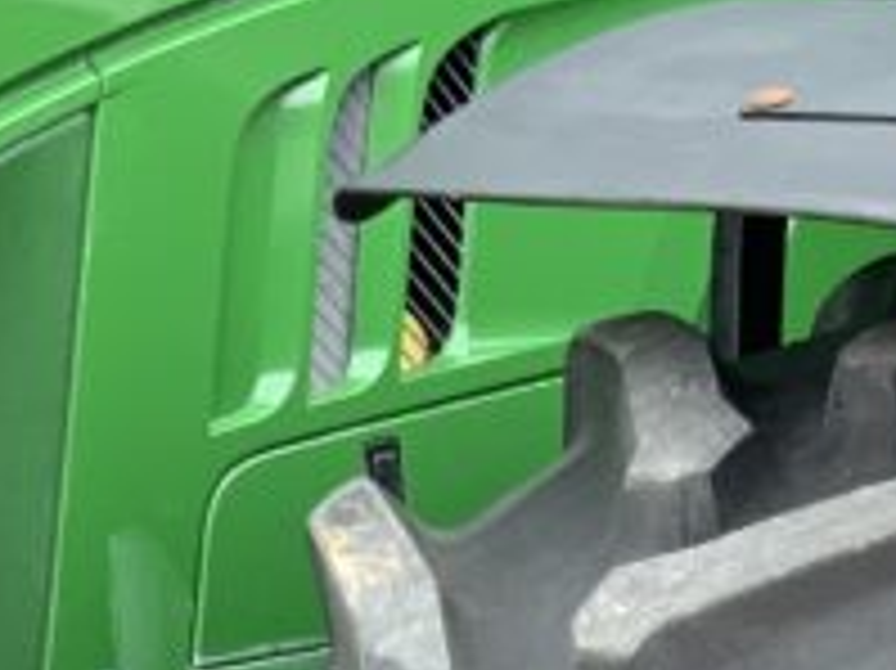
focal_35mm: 149
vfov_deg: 9.0
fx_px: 3854
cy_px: 1614
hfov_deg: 12.8
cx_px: 1175
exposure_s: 1/380
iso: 16
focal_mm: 3
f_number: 1.8
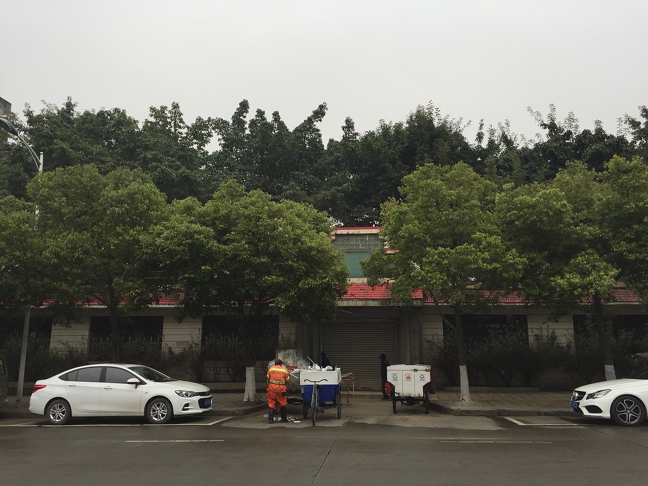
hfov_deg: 61.7
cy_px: 243
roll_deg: -0.8
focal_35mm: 29
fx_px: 543
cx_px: 324
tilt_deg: +10.8
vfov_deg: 48.2
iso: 32
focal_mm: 4.15
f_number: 2.2
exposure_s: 1/444
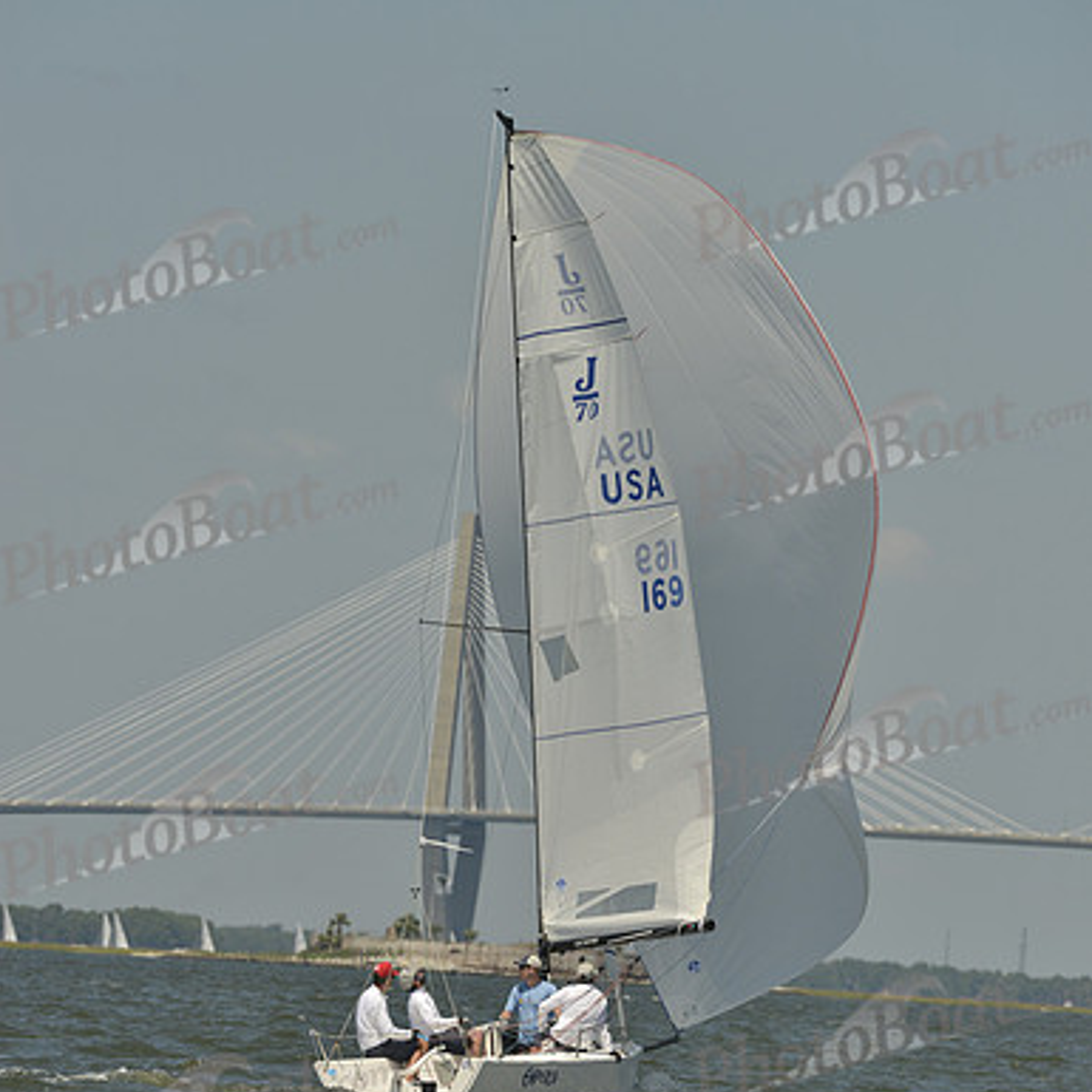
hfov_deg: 4.4
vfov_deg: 4.4
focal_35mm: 397
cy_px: 638
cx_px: 546
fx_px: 14169
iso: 280
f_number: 9
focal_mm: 310
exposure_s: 1/1600
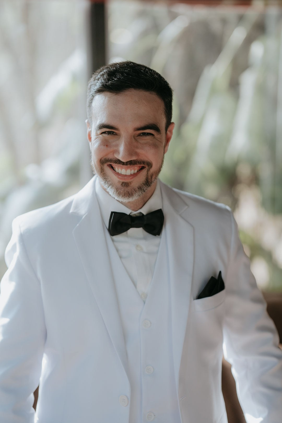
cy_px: 212
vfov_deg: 23.9
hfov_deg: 16.1
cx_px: 141
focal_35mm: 85
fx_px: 999
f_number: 2
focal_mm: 85
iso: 320
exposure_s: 1/640
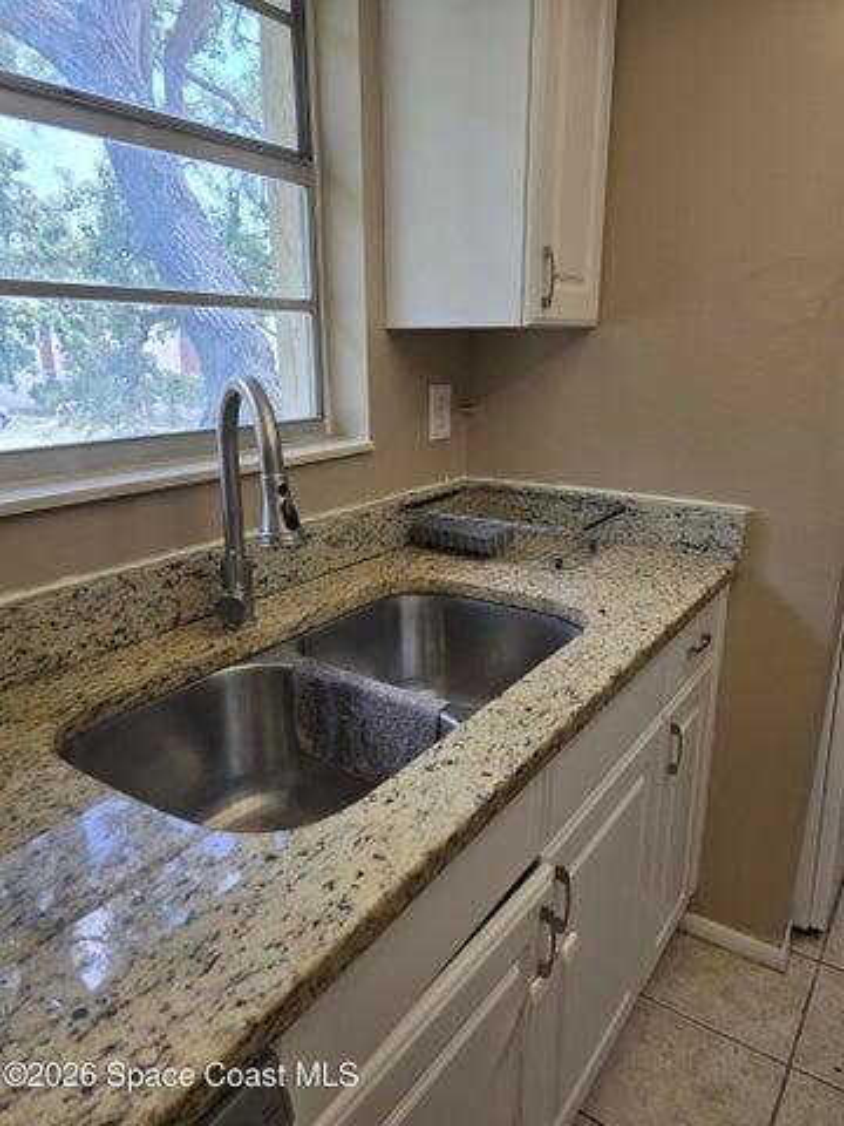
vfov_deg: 73.9
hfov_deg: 58.9
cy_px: 563
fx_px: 748
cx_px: 422
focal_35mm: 23
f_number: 1.7
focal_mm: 6.3
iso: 25
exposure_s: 1/120
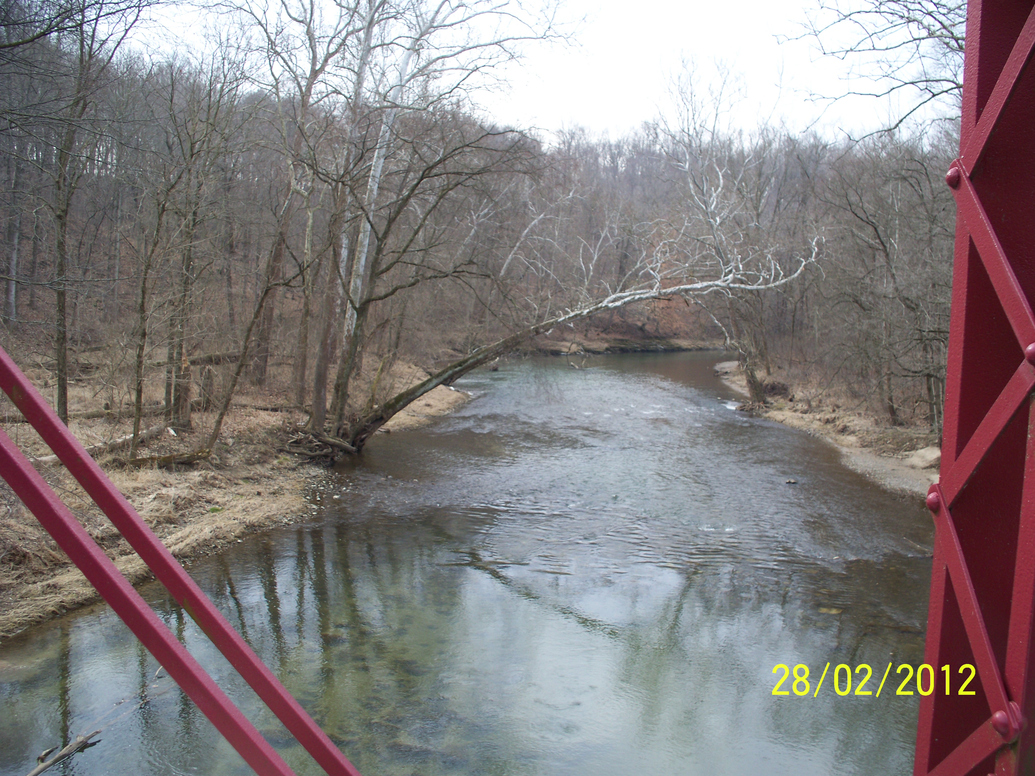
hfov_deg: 51.4
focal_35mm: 36
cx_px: 518
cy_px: 388
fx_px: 1076
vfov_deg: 39.7
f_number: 2.8
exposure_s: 1/250
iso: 64
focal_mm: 7.54
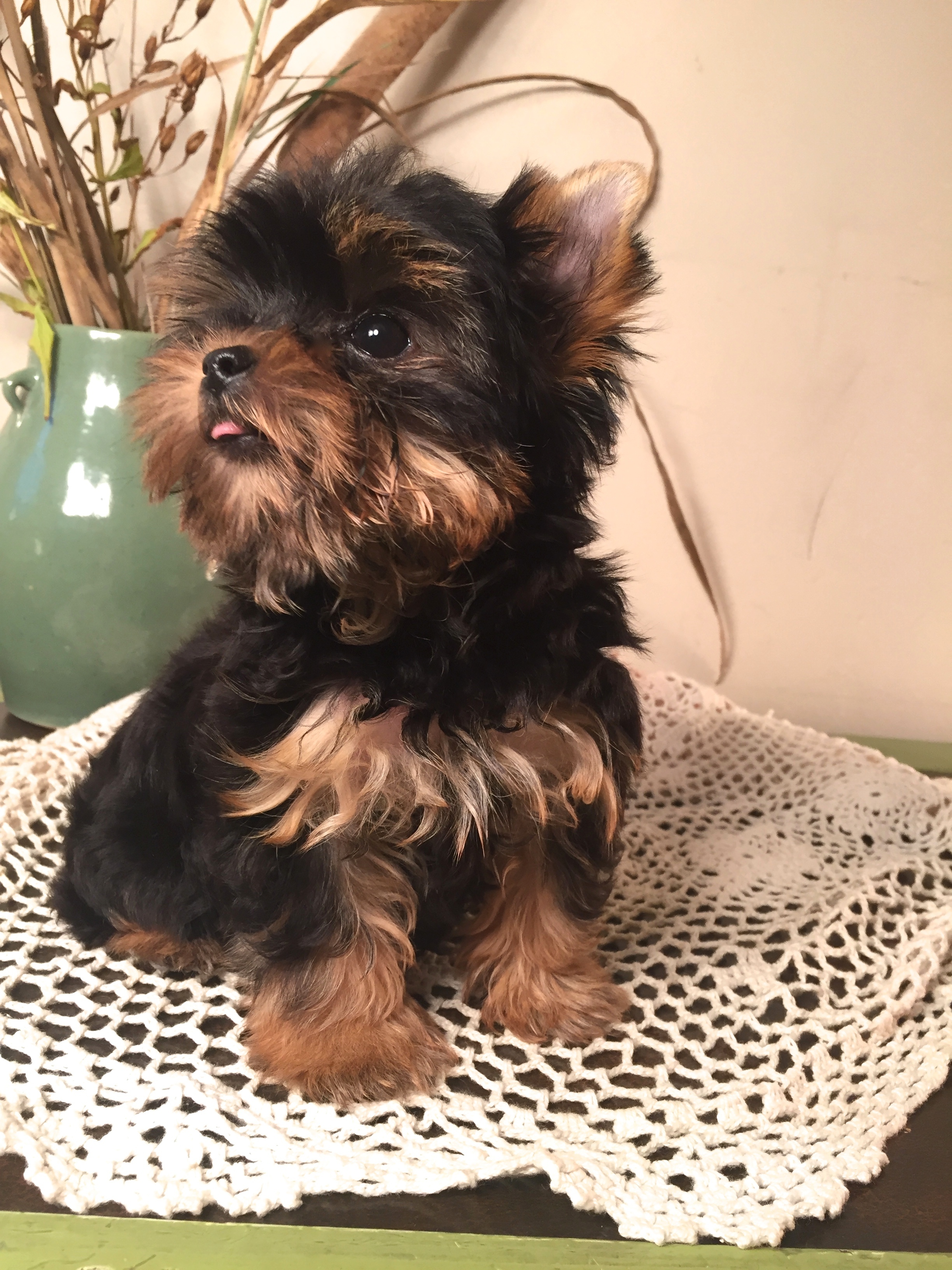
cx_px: 476
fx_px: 1063
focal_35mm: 29
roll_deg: -6.0
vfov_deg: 61.7
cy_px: 635
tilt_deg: -12.2
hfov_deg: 48.2
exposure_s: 1/30
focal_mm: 4.15
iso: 64
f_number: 2.2
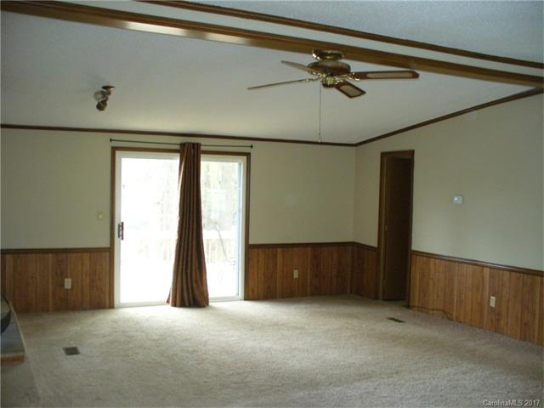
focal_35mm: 37
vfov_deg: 38.7
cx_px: 272
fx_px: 581
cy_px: 204
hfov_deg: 50.1
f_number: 2.8
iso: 200
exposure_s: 1/30
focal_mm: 6.1
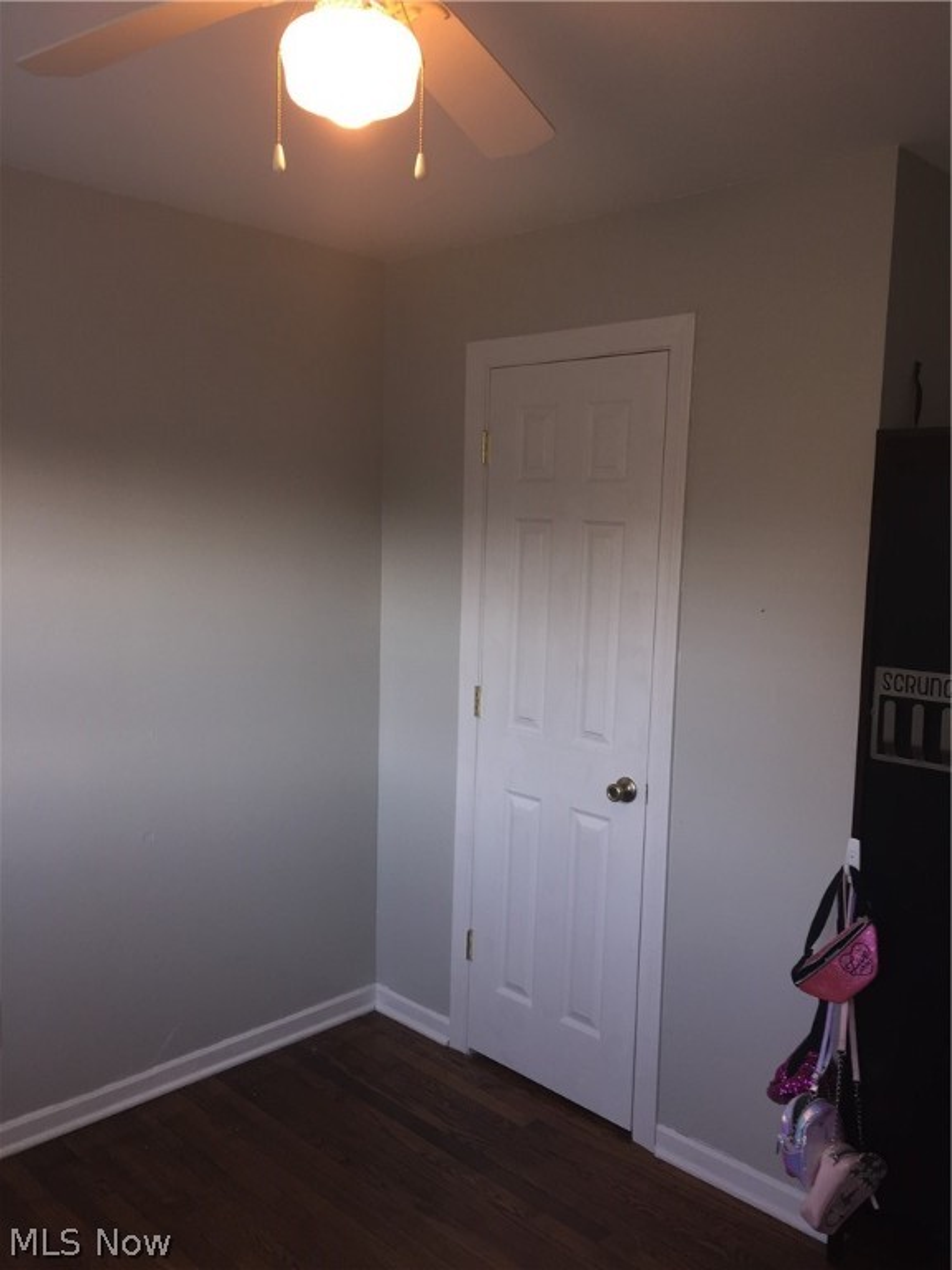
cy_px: 635
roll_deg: -1.7
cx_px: 476
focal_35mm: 29
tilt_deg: -6.0
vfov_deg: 61.7
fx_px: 1063
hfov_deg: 48.2
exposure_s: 1/30
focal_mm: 4.15
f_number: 2.2
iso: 40
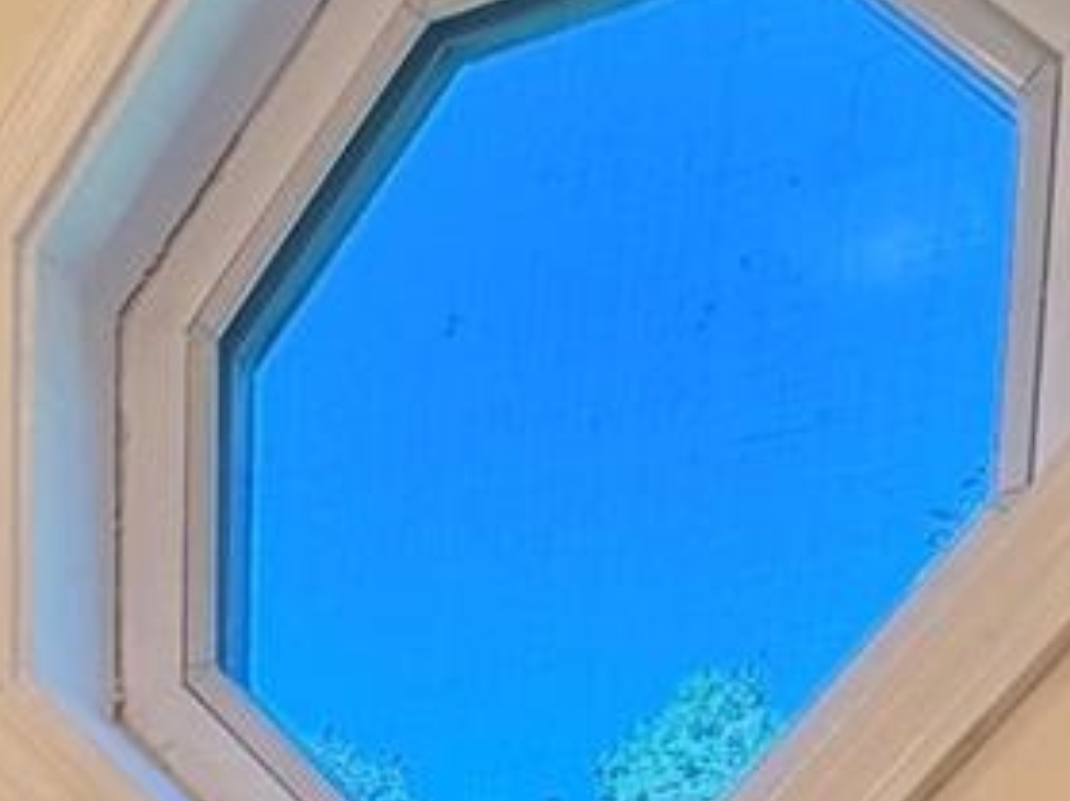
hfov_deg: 23.5
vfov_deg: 14.0
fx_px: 2379
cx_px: -150
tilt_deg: -9.7
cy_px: 1874
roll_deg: -1.0
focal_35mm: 77
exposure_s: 1/120
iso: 80
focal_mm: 2.22
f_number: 2.2
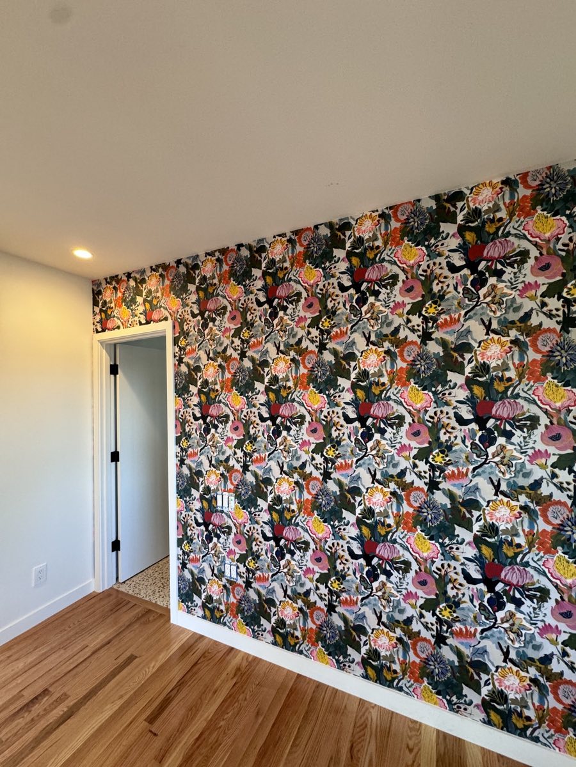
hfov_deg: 85.7
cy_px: 384
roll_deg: +2.9
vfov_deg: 102.1
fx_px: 311
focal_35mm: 14
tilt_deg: +1.3
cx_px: 288
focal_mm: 2.22
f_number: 2.2
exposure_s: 1/120
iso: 200
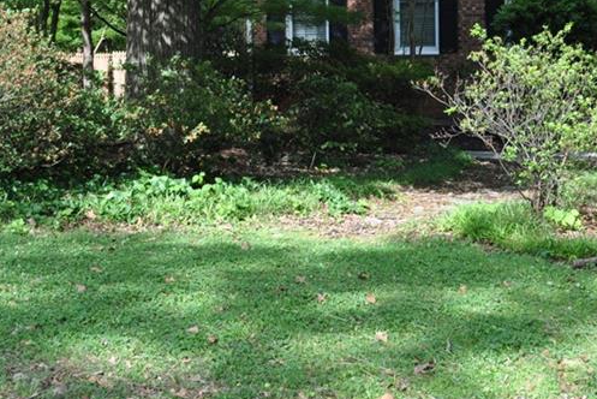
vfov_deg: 18.1
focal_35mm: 74
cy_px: 35
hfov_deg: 26.8
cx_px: 472
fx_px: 1228
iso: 200
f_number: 6.3
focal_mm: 24
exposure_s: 1/160
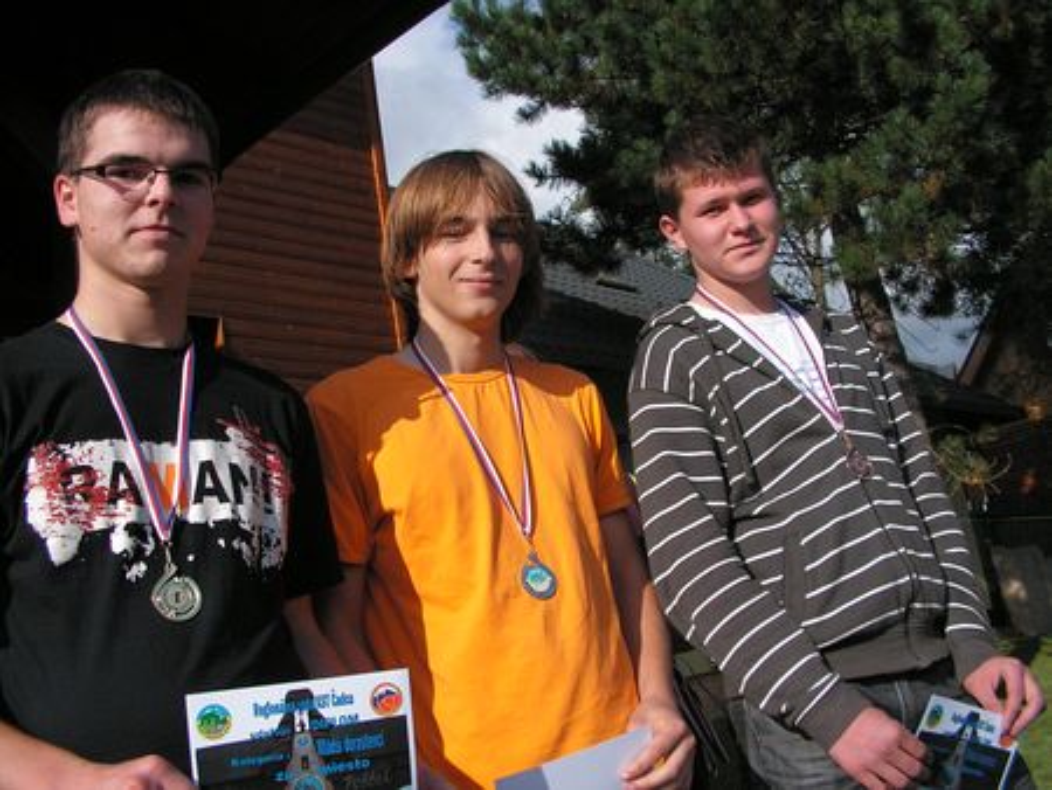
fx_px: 1095
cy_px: 395
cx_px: 526
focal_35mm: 36
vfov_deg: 39.7
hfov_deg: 51.3
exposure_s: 1/800
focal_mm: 6
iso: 50
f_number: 3.2
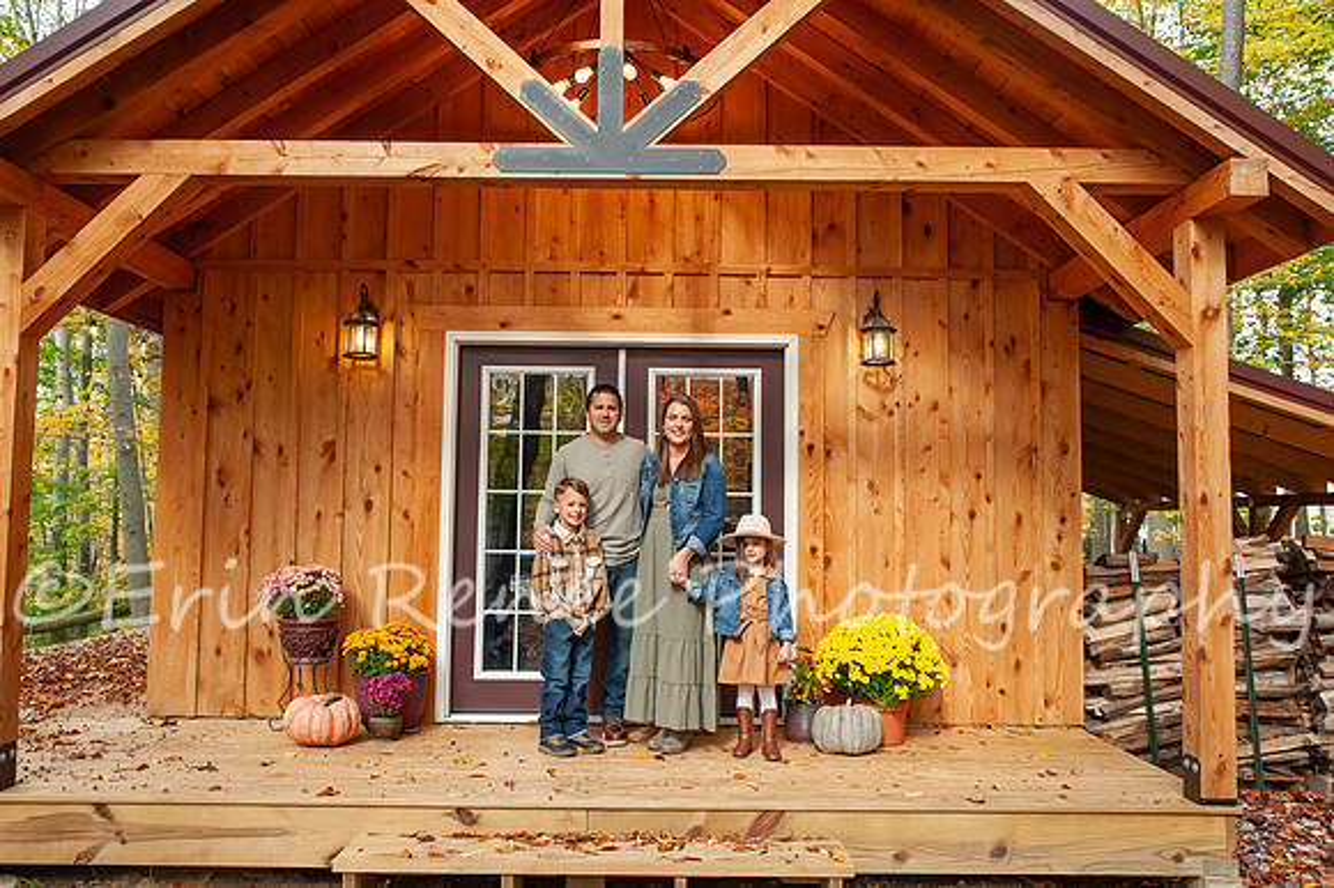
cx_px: 667
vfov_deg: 43.6
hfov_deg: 62.0
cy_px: 444
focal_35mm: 30
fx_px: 1111
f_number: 5.6
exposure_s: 1/160
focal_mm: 30
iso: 400
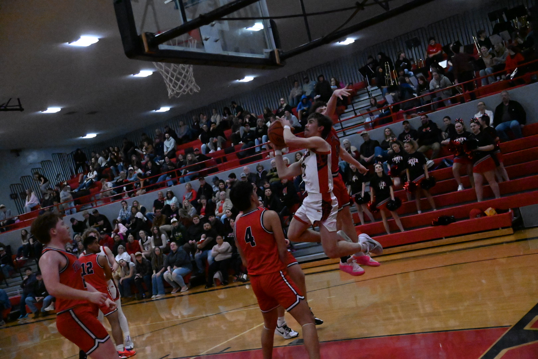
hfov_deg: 41.1
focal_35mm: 48
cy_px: 180
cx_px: 269
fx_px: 717
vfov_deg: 28.1
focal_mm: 48
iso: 51200
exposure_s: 1/8000
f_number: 4
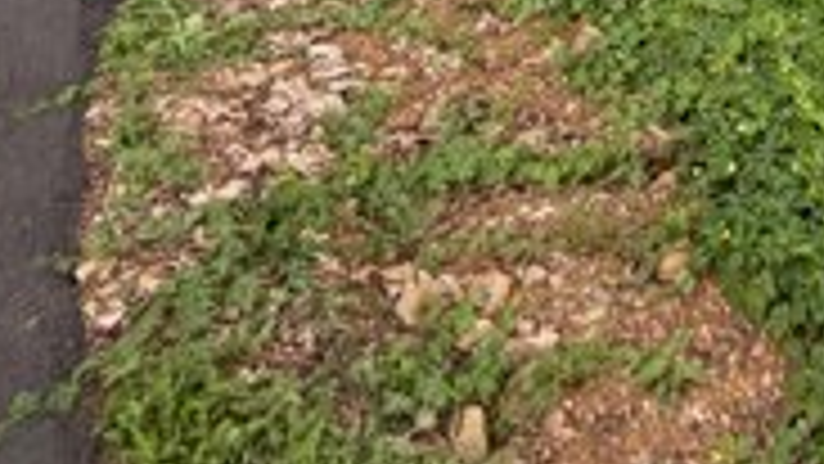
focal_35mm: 53
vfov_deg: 15.4
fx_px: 1158
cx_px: 1006
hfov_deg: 32.0
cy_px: -586
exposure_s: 1/128
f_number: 2.2
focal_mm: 2.22
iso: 50
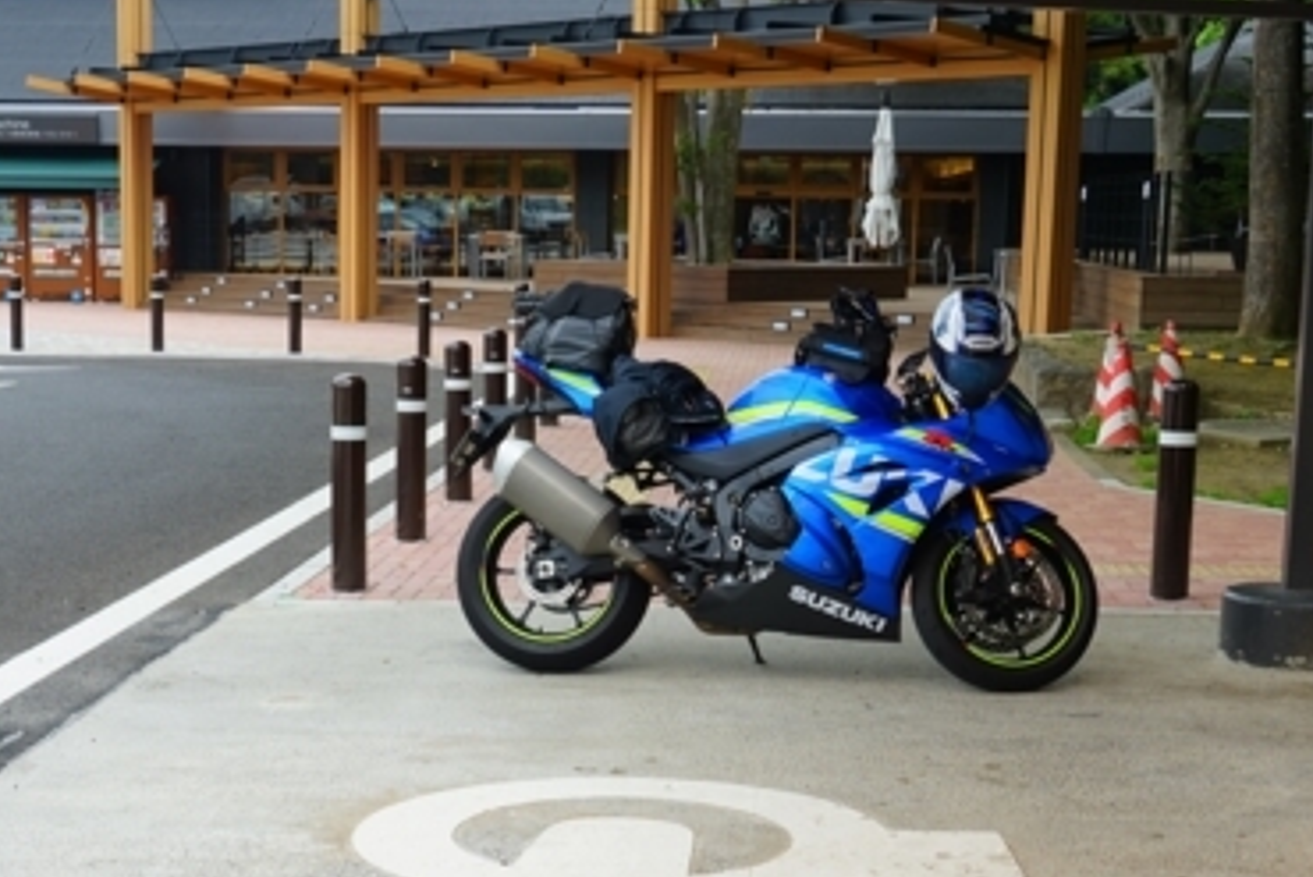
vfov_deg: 20.1
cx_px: 493
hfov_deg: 29.9
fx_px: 2444
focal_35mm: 67
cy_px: 696
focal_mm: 31
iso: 100
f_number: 8
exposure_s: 1/90
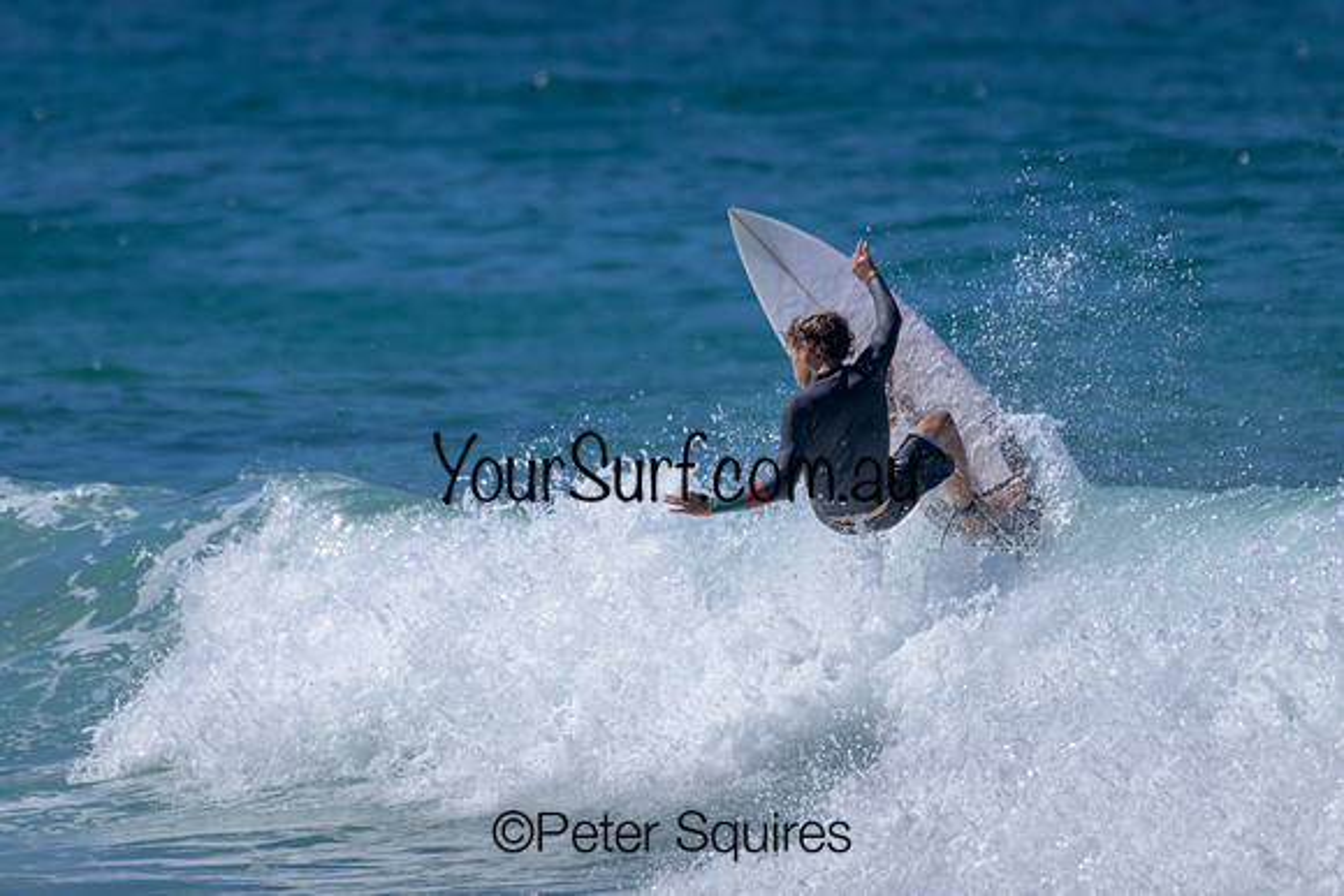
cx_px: 672
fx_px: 37340
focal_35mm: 1000
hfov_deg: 2.1
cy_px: 448
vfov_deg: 1.4
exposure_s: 1/2000
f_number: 11
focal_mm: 1000
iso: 560
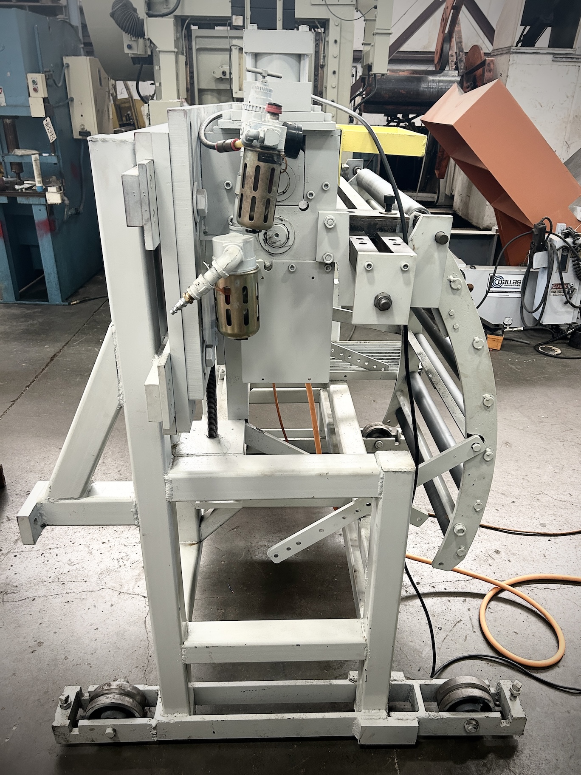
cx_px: 290
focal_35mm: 26
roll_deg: -0.8
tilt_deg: -25.7
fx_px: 582
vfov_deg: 67.3
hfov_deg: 53.1
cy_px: 388
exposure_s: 1/60
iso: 160
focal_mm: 5.7
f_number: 1.5
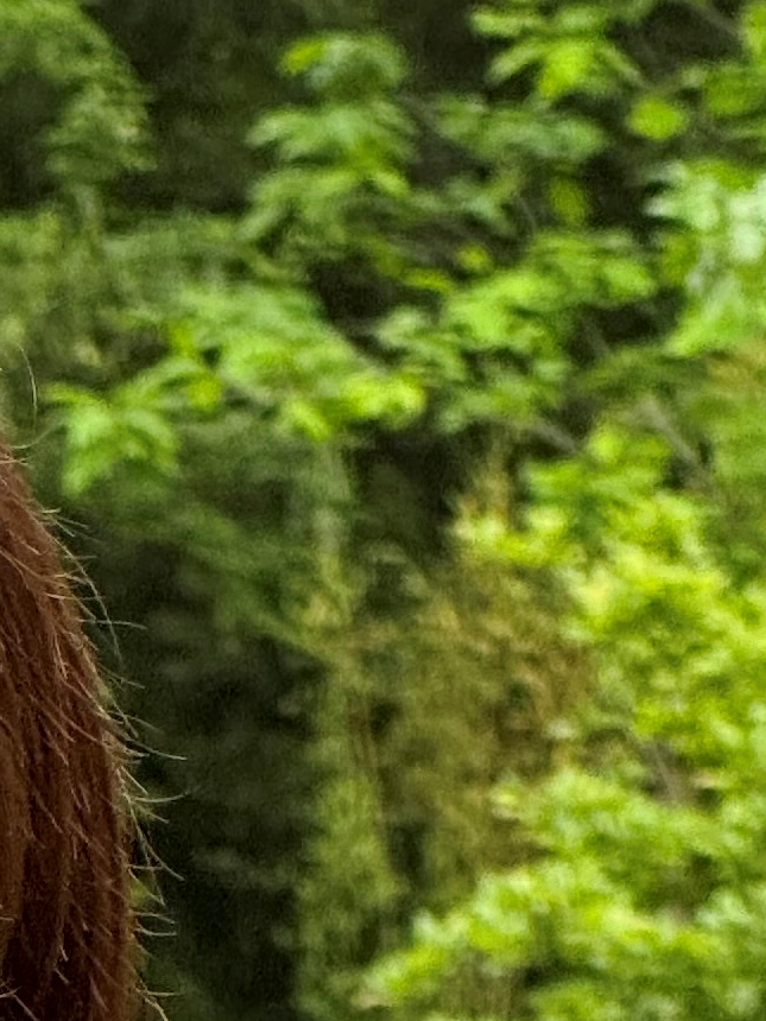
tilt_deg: -1.0
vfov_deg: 5.5
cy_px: 1337
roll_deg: -0.5
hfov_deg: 4.1
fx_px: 10651
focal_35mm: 361
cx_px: -658
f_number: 2.8
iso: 160
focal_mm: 9
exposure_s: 1/99
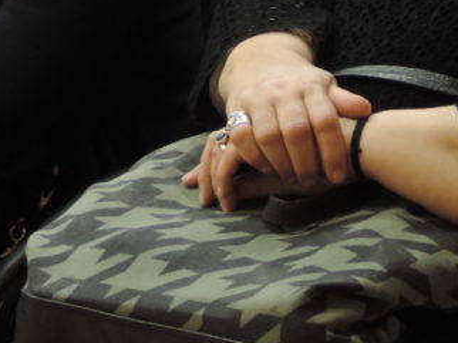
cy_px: -168
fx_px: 2525
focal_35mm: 191
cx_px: 119
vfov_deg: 7.6
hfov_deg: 10.3
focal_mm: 10.7
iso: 560
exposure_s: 1/15
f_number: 3.7
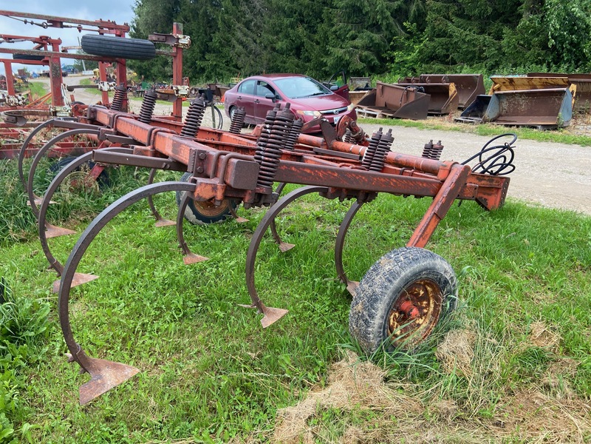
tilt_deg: -20.9
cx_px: 296
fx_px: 444
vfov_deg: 53.1
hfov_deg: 67.3
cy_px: 222
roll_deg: +5.3
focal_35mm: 26
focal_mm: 4.25
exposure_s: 1/275
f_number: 1.8
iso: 32
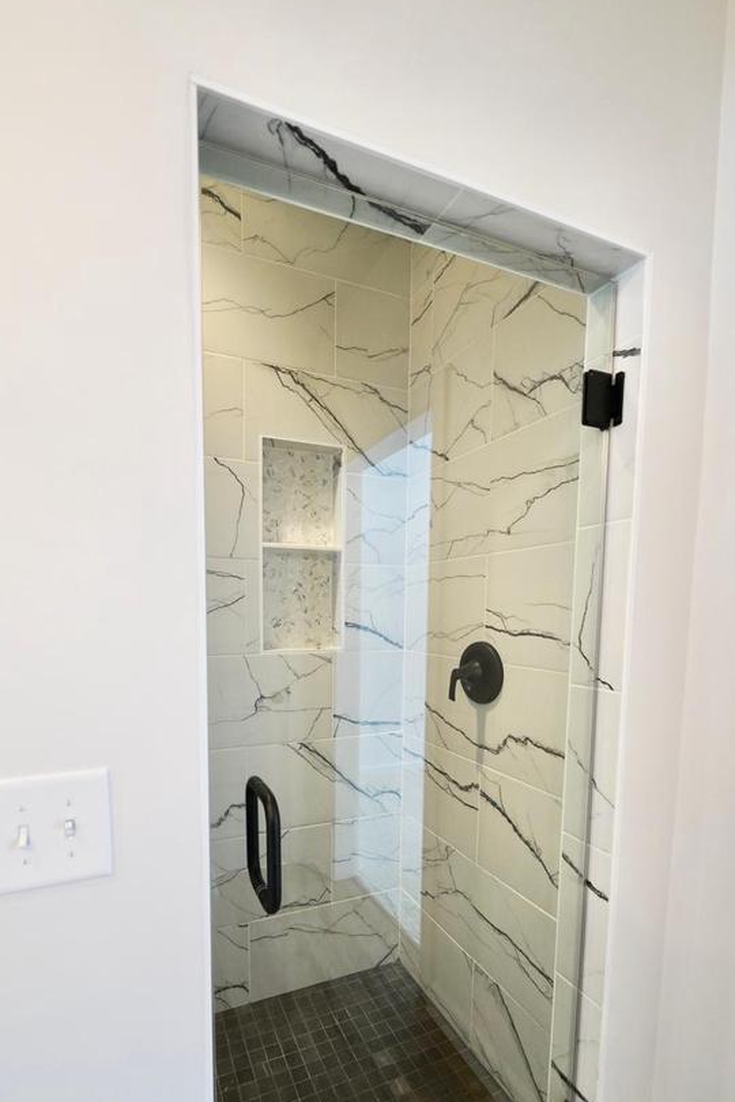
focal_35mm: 16
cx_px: 327
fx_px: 490
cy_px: 656
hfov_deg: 73.5
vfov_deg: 95.6
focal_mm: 12
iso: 2000
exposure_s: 1/160
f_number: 4
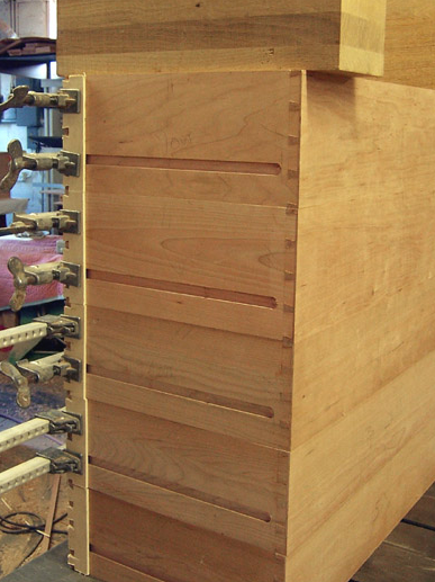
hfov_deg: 31.5
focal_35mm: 46
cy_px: 241
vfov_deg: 41.1
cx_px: 238
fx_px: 772
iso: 140
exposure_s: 1/10
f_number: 3.4
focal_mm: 5.5
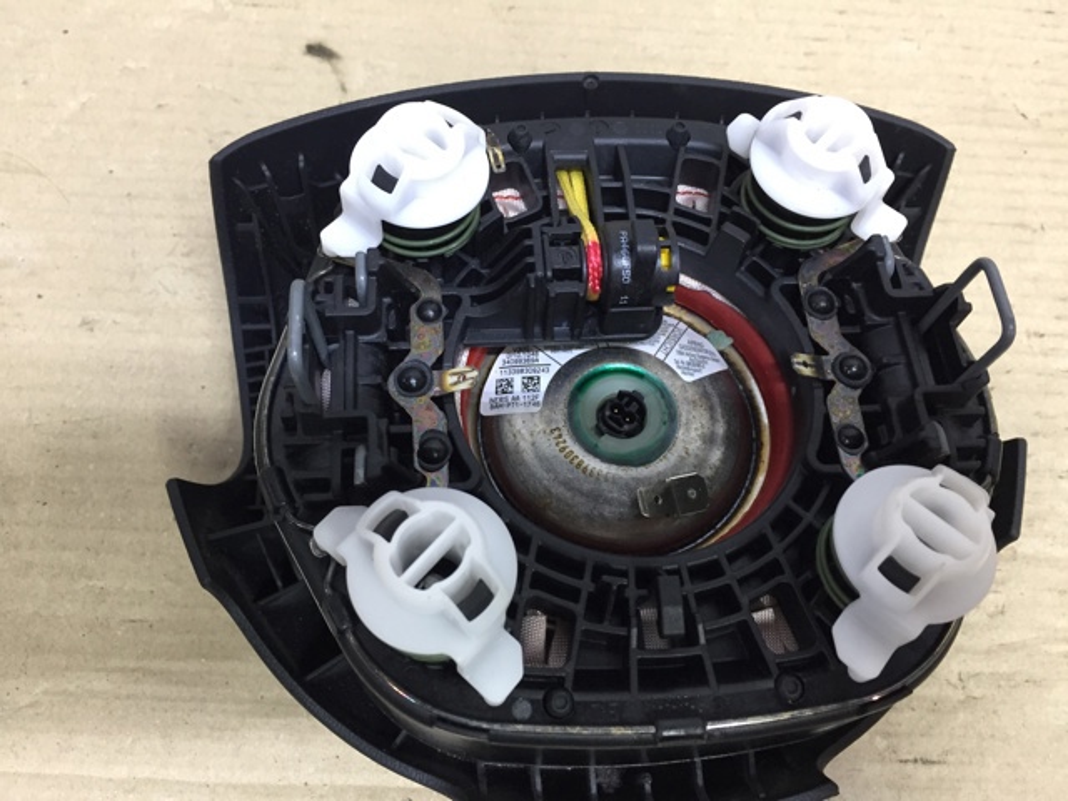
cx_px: 534
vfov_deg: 48.2
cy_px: 400
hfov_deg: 61.7
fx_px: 895
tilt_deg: -69.1
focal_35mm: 29
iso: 160
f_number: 2.2
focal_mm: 4.15
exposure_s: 1/33
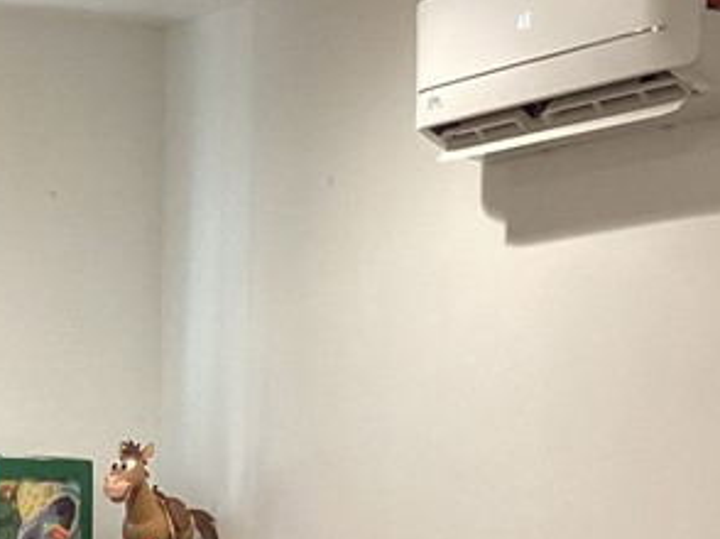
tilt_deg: -2.6
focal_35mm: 108
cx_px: -34
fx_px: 2245
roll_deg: -1.0
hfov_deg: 17.7
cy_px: 524
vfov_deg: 13.5
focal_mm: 3.3
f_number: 2.4
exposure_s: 1/50
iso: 320
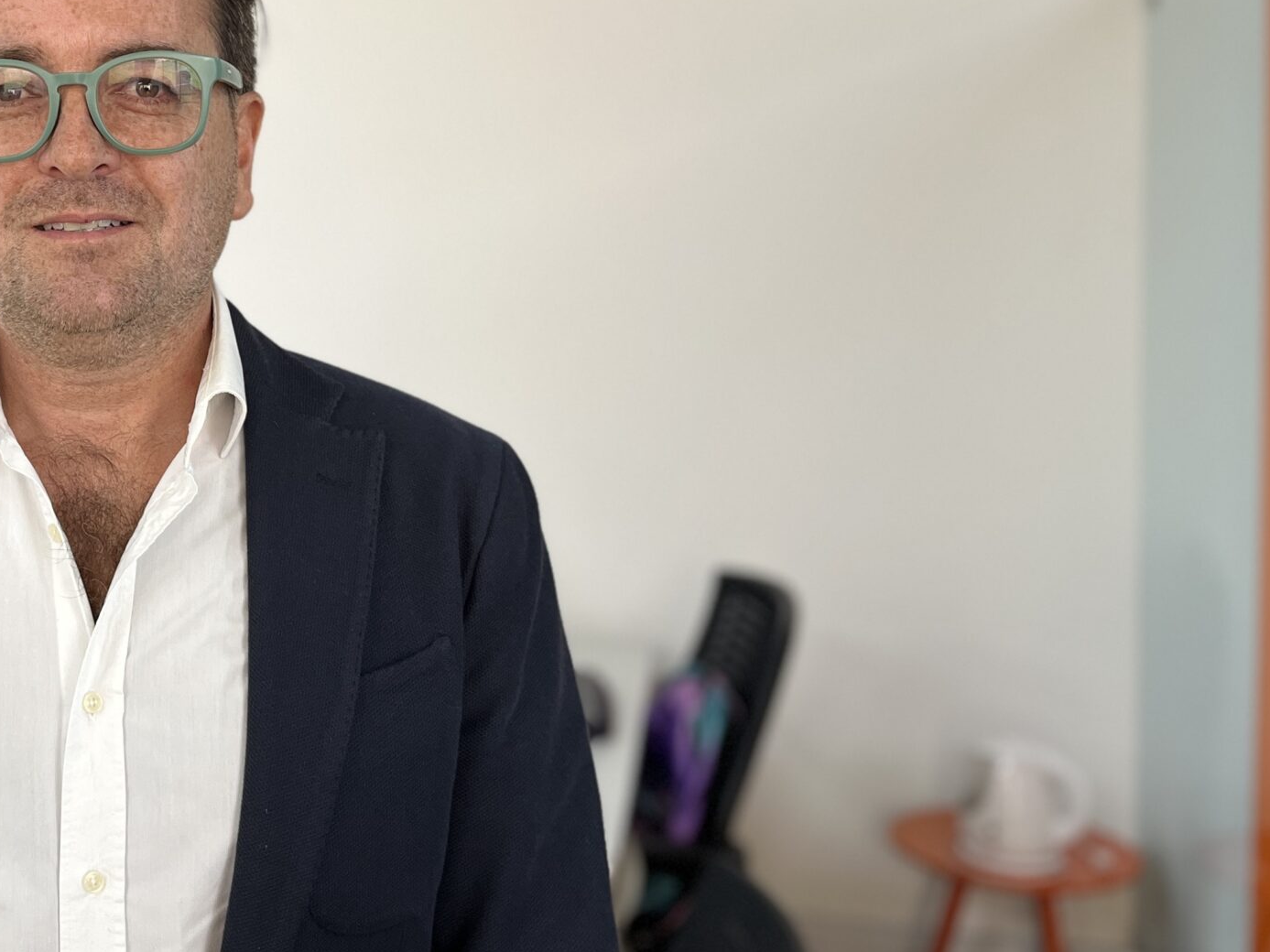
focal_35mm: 48
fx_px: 1761
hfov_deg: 36.9
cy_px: 253
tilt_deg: -2.6
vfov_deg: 29.8
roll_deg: +0.7
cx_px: 106
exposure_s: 1/60
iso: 100
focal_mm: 5.1
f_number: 1.6
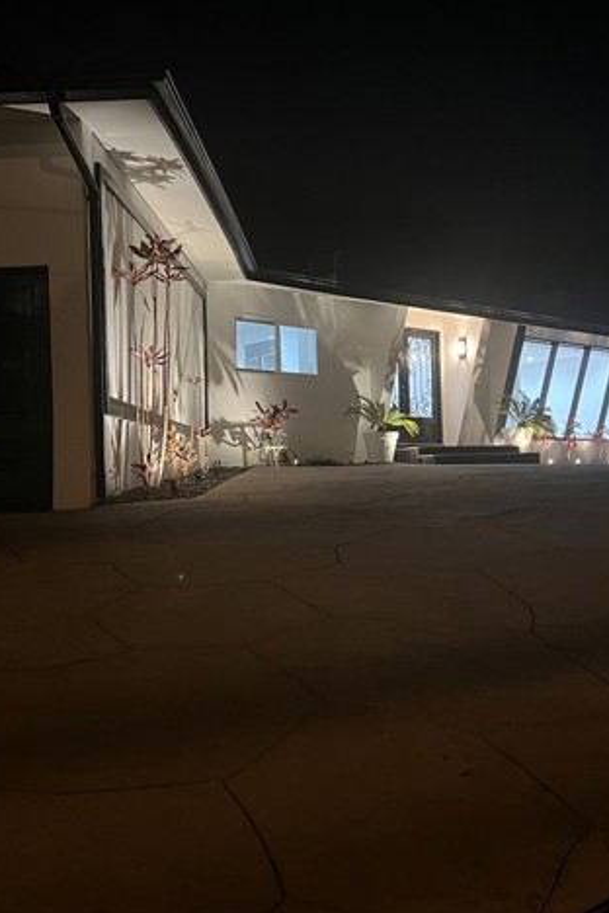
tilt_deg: +1.4
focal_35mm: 37
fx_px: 939
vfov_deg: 51.9
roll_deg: +0.7
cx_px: 318
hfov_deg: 35.9
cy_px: 451
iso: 500
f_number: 1.5
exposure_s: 1/30
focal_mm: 5.7
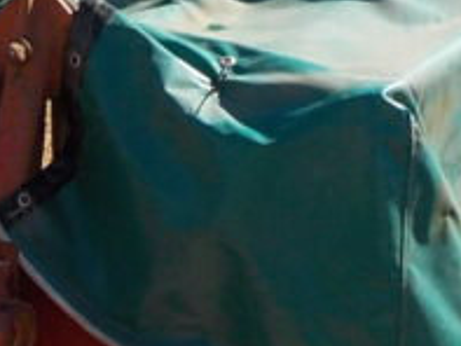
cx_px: -173
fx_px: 1626
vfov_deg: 11.7
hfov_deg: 15.2
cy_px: 510
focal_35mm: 122
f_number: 3.3
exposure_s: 1/800
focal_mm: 4.1
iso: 125
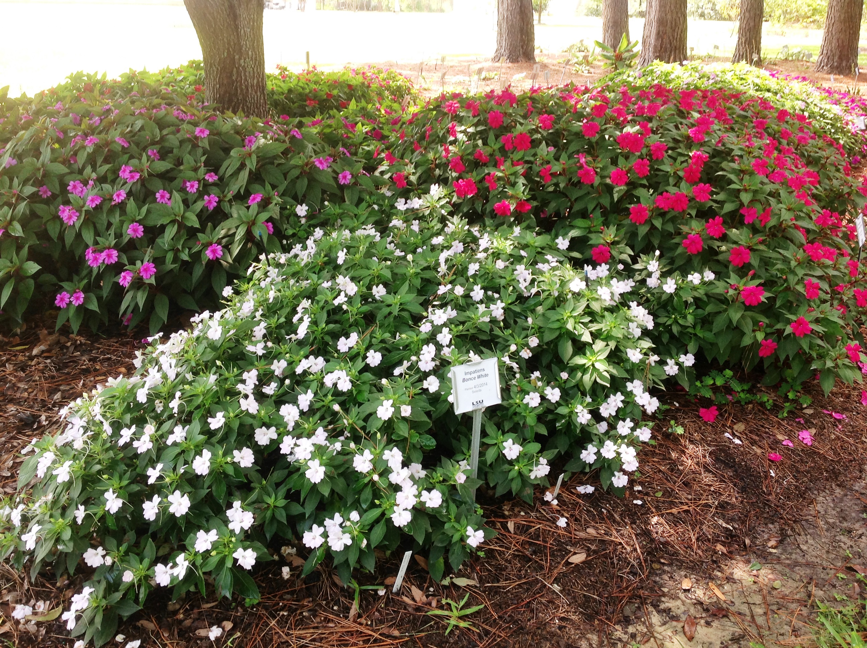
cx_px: 434
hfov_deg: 52.7
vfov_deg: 40.6
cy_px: 324
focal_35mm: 35
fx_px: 875
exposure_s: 1/122
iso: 50
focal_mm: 4.28
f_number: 2.4
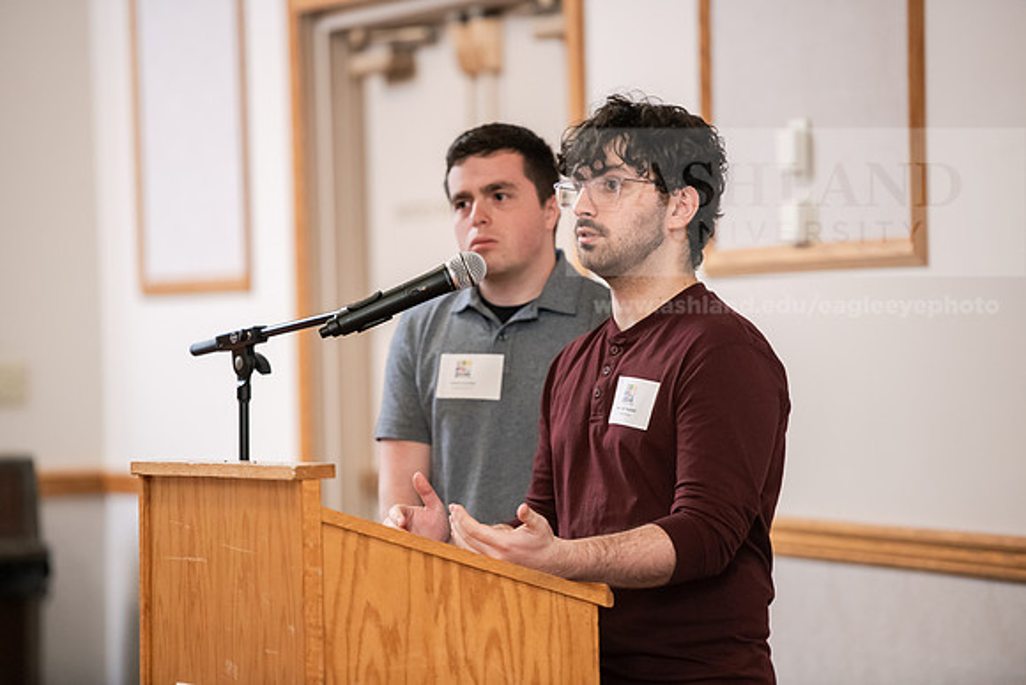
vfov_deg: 7.4
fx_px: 5273
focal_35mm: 185
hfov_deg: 11.1
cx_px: 513
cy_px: 342
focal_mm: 185
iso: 2500
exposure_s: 1/200
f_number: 3.2
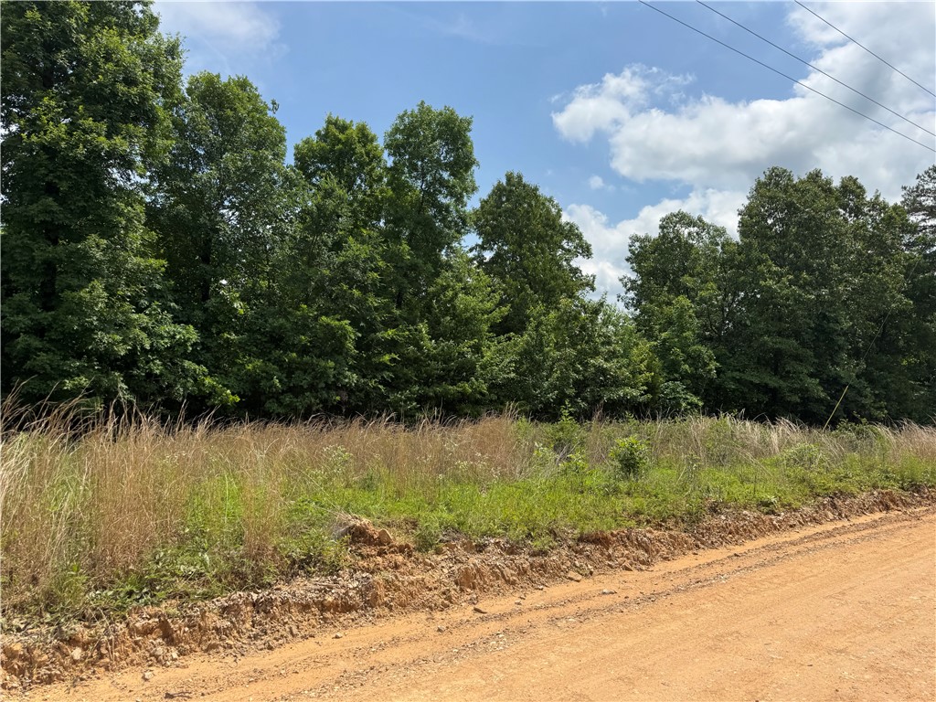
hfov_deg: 71.6
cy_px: 351
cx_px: 468
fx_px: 649
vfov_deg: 56.8
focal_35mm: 24
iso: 80
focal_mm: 6.76
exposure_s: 1/4608
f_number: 1.78
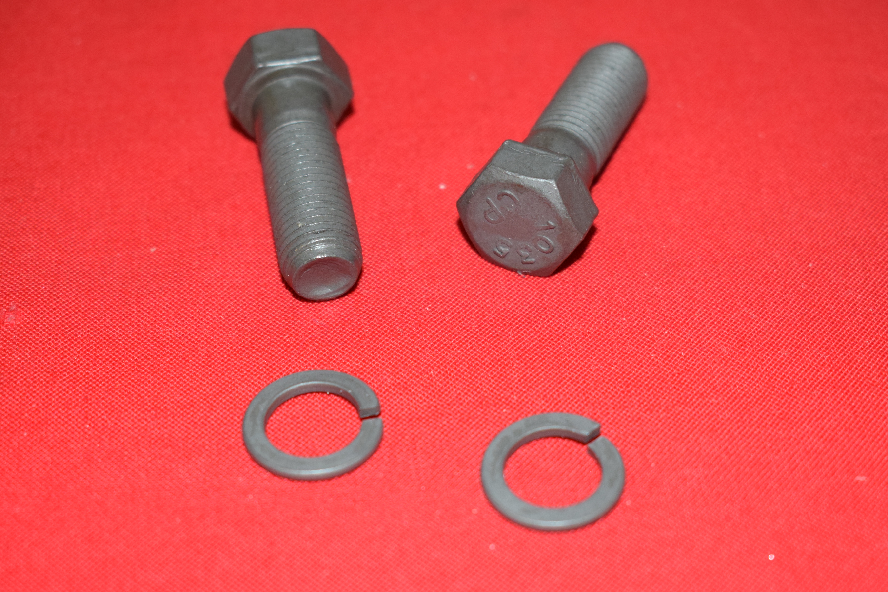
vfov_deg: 18.2
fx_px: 1850
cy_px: 336
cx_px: 448
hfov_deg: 27.0
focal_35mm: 75
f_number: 5
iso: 1250
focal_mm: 40
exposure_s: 1/200
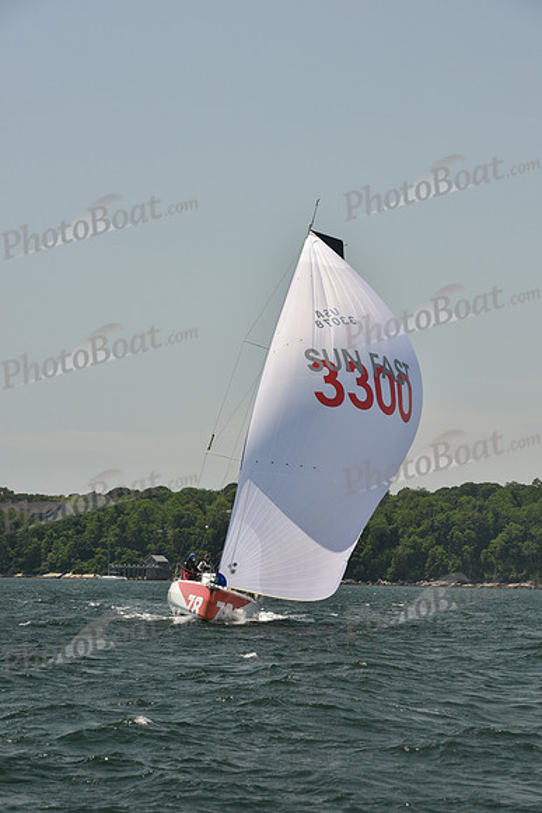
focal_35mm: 92
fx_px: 2076
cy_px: 406
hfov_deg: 14.9
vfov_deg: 22.1
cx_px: 271
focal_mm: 92
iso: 250
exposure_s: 1/640
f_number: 7.1
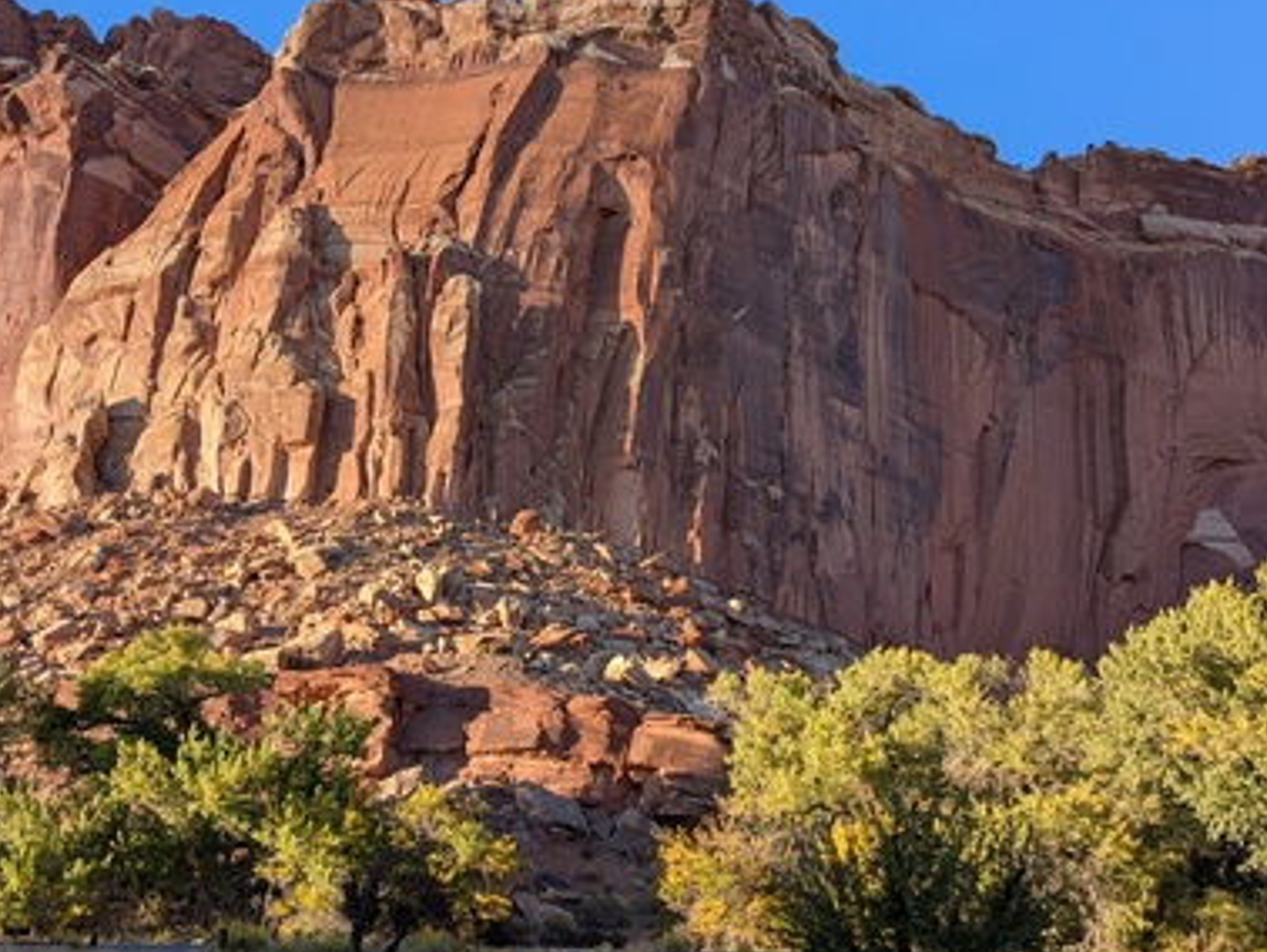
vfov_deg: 36.0
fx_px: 1465
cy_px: 446
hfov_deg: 46.7
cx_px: 597
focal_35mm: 40
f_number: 1.73
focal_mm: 4.38
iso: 58
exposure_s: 1/935
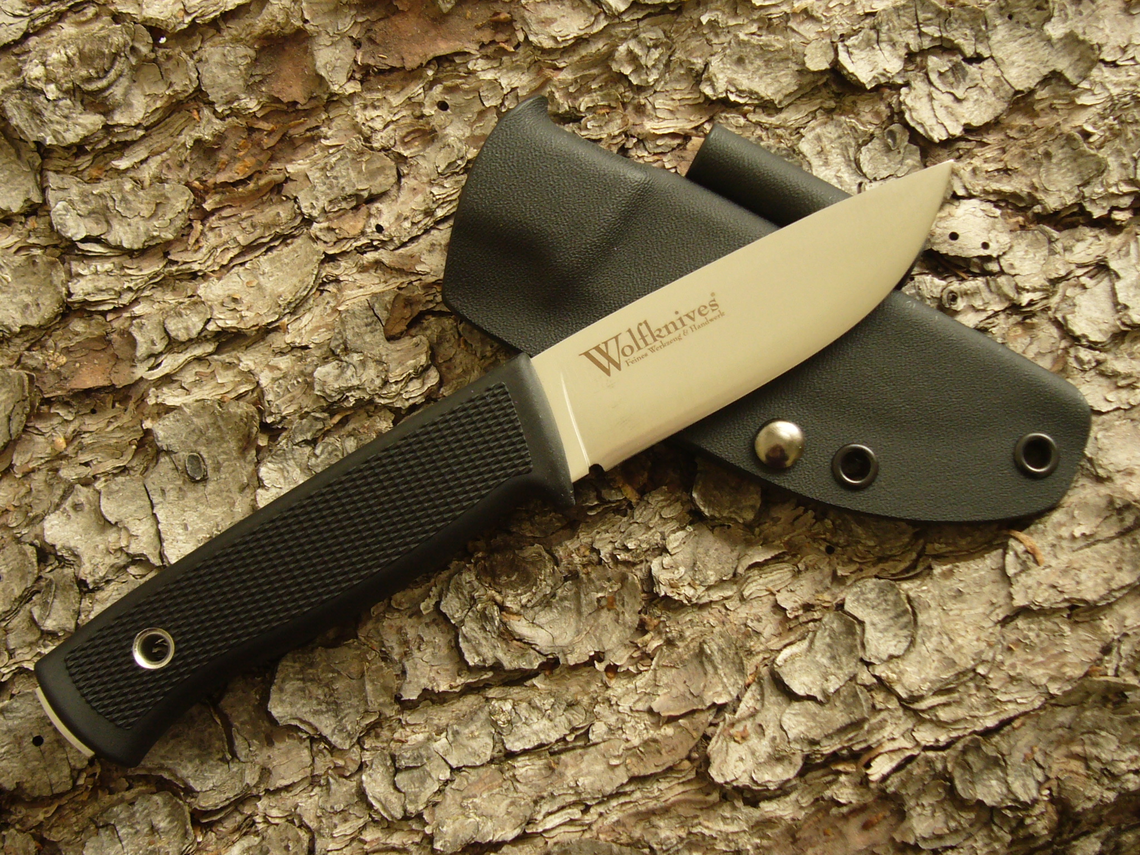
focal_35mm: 51
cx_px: 570
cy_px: 428
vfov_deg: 28.6
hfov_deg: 37.5
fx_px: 1680
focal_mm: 6.1
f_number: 3.1
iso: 100
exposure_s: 1/15
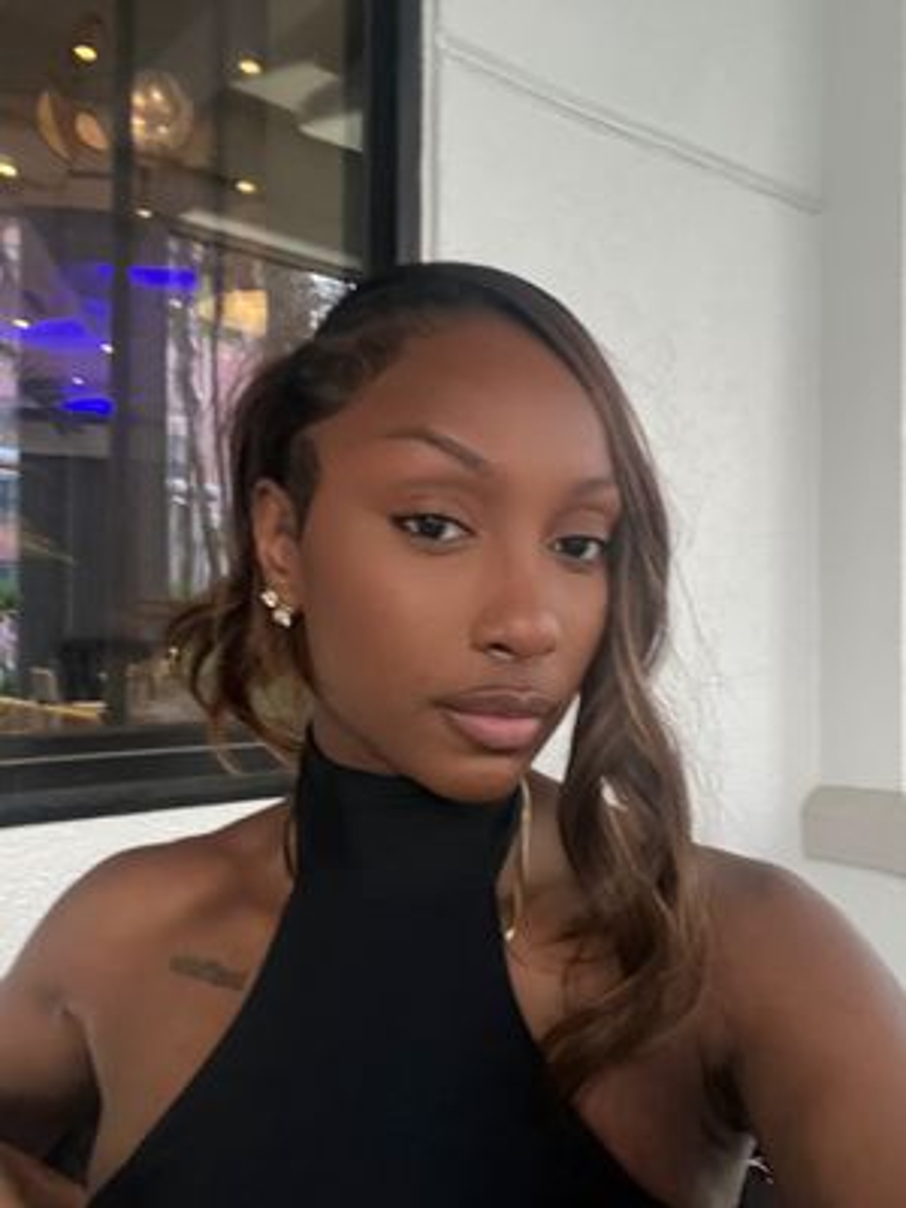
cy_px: 604
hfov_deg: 46.8
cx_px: 453
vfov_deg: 60.0
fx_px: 1047
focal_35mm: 30
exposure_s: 1/17
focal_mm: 2.71
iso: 640
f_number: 2.2
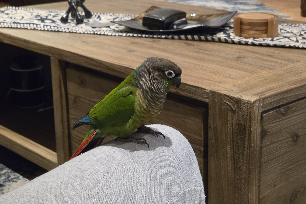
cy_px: 91
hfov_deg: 28.1
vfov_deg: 18.9
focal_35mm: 72
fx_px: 612
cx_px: 153
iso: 800
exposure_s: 1/33.3
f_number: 2.4
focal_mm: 7
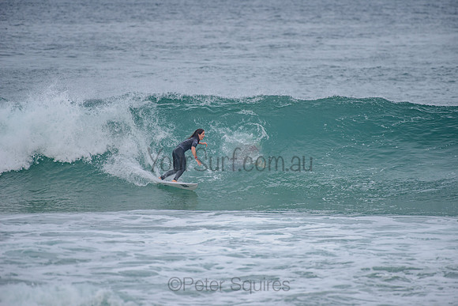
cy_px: 153
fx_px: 6362
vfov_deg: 2.8
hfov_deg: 4.1
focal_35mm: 500
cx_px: 229
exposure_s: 1/2000
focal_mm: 500
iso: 320
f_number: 5.6
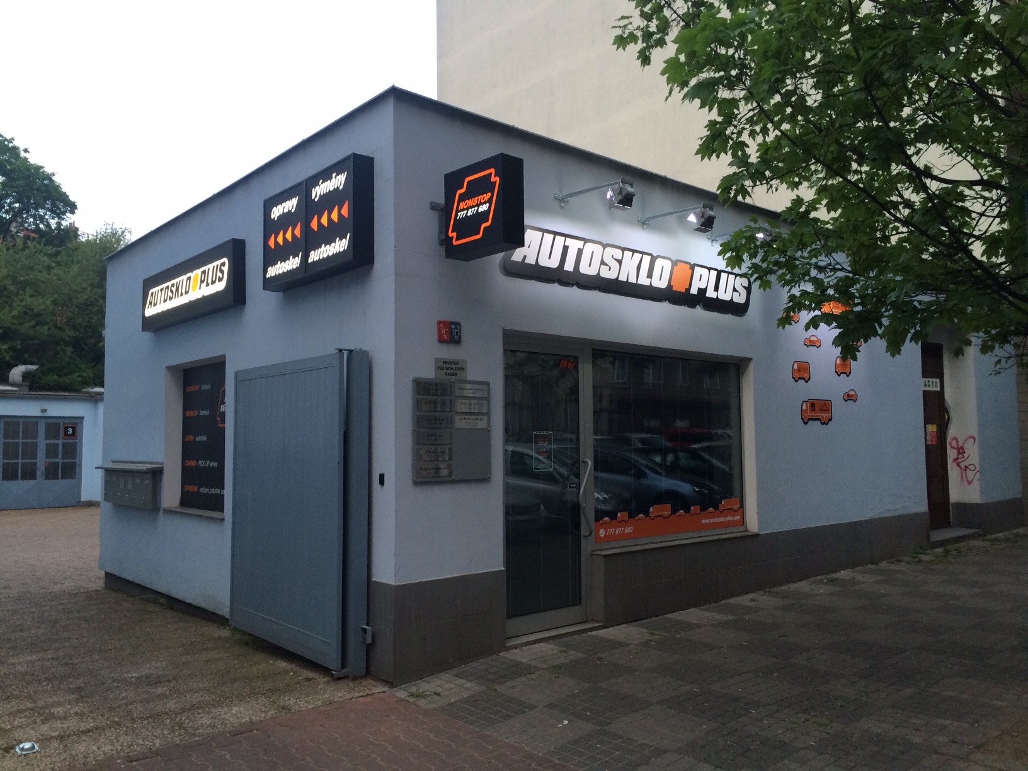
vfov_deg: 48.2
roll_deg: +0.7
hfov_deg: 61.7
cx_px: 514
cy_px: 386
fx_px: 861
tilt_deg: +3.5
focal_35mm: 29
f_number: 2.2
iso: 32
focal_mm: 4.15
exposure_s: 1/30
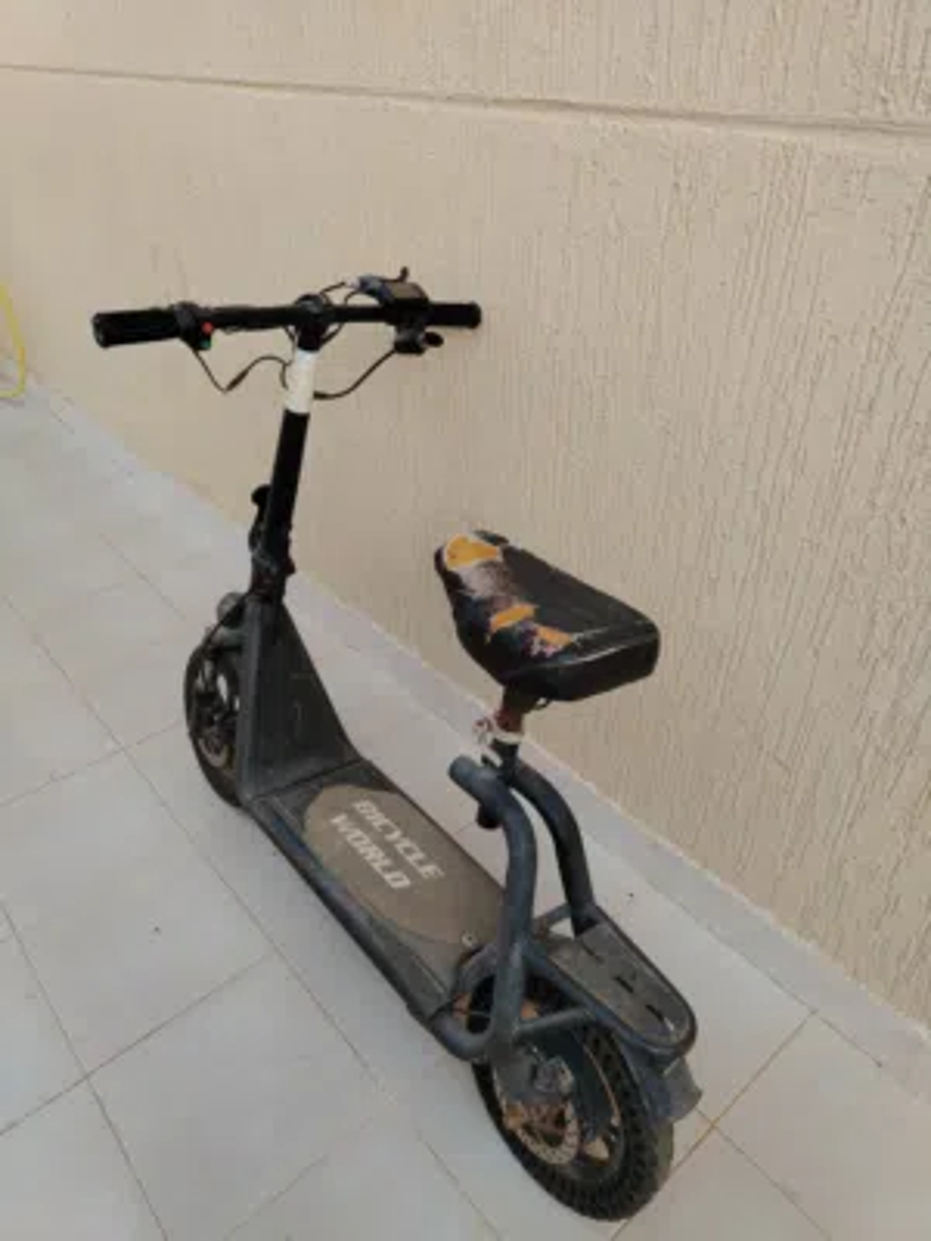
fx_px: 861
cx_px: 466
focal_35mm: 24
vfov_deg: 71.6
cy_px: 620
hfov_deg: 56.8
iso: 181
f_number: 1.75
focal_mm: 5.25
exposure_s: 1/100
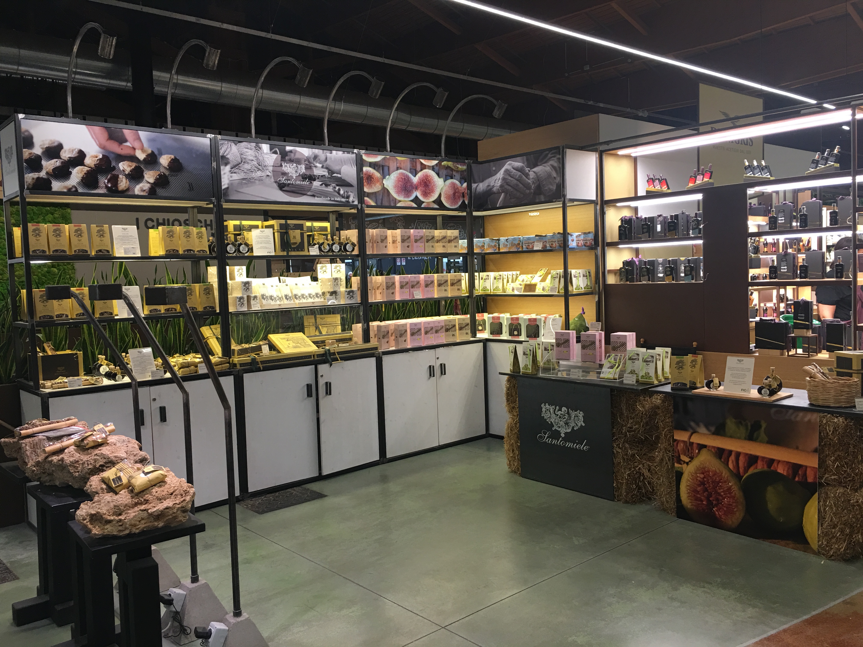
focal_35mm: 29
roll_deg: +1.5
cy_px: 324
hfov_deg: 61.7
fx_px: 723
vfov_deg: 48.2
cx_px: 432
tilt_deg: -3.0
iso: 40
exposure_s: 1/17
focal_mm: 4.15
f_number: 2.2
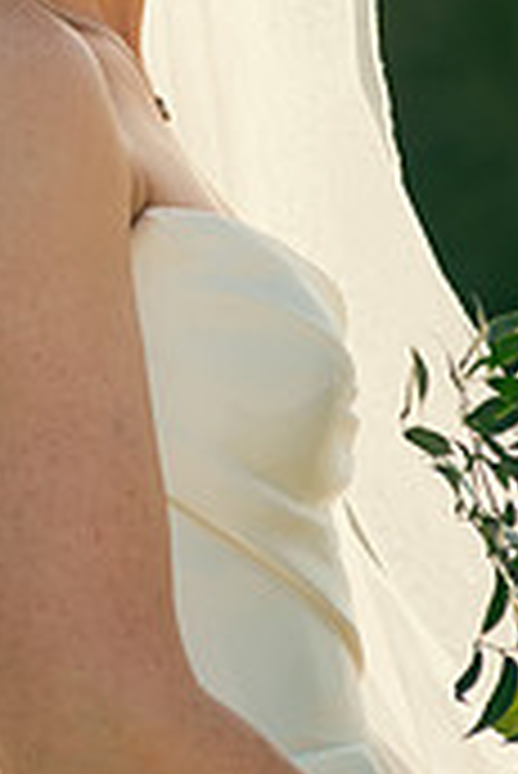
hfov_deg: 2.9
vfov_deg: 4.3
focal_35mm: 483
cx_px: 171
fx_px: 10403
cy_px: 207
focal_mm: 185
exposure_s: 1/800
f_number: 3.5
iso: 200
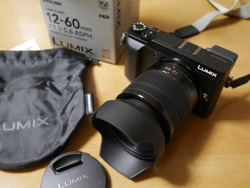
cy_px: 94
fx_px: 260
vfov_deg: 39.7
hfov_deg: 51.3
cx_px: 125
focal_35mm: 36
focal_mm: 18
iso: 800
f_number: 4.2
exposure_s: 1/10
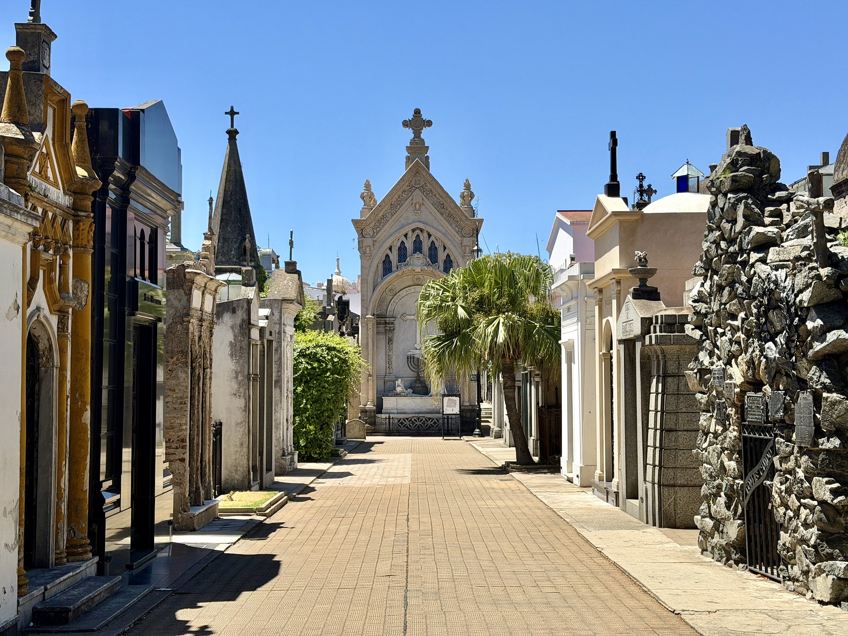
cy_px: 318
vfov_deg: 30.3
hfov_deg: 39.7
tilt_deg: +2.8
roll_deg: -0.1
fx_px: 1176
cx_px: 424
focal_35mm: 48
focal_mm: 6.76
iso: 64
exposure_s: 1/4587
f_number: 1.78
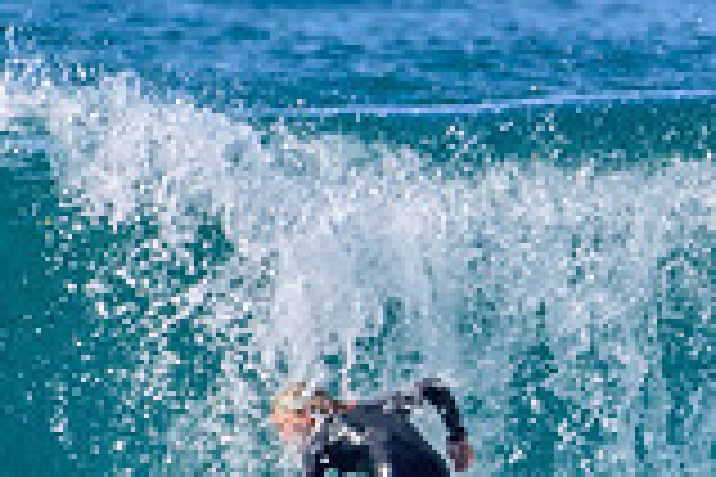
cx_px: 360
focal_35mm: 2741
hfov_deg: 0.8
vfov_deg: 0.5
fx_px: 54511
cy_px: 610
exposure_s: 1/2000
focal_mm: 500
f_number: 5.6
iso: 400
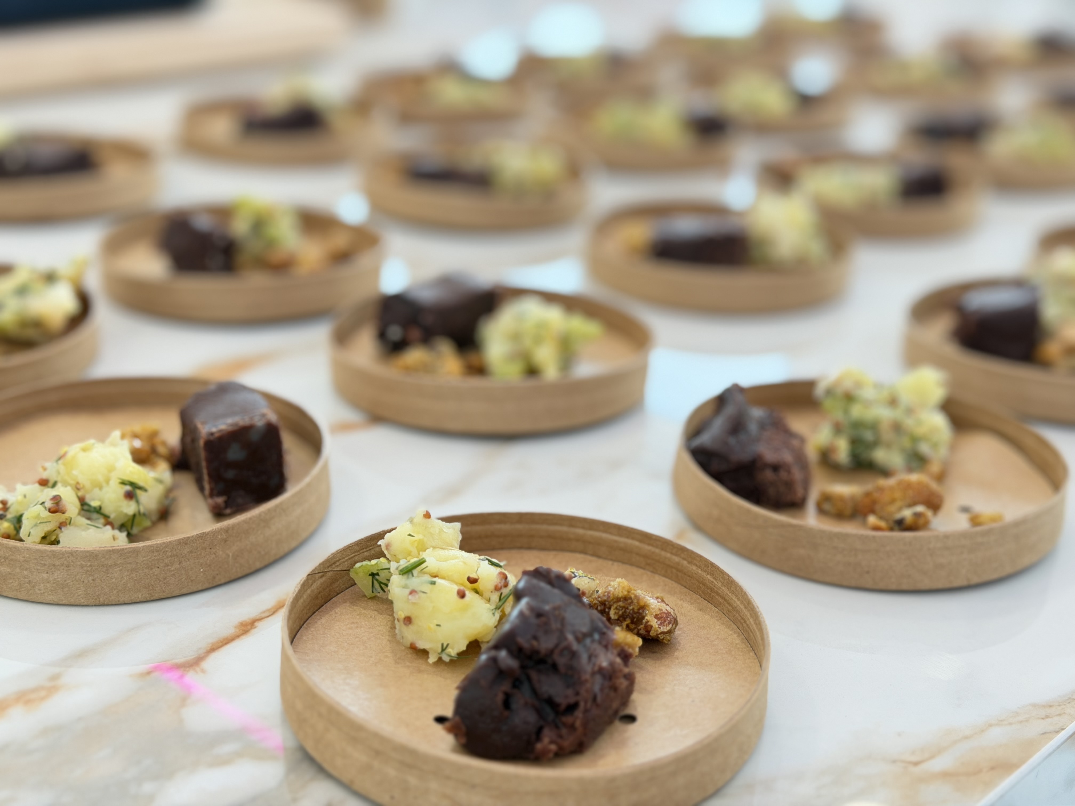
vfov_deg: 30.3
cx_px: 538
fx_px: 1491
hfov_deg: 39.7
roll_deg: -3.0
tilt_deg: -23.9
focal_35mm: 48
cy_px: 403
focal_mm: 6.76
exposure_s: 1/182
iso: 80
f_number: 1.78
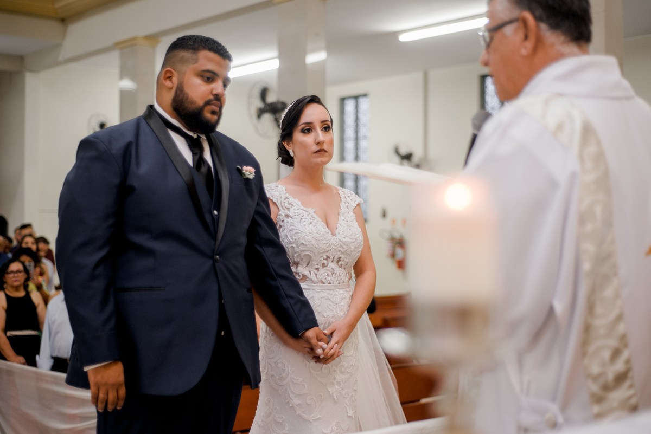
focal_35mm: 50
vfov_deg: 27.0
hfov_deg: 39.6
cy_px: 217
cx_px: 326
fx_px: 904
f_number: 2.2
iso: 800
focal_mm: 50
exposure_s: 1/200
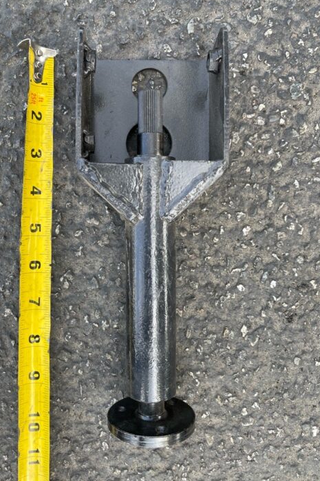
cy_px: 229
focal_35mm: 31
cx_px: 129
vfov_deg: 60.3
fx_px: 414
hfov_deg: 42.1
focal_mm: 5.1
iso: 32
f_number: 1.6
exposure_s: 1/271
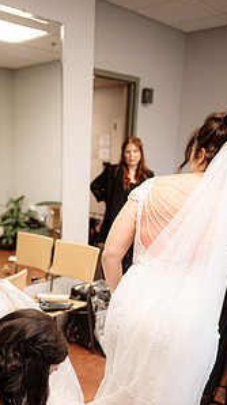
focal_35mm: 38
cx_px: 71
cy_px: 300
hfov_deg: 30.8
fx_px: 408
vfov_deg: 50.8
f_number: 2.2
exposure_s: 1/320
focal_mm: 24
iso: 1250
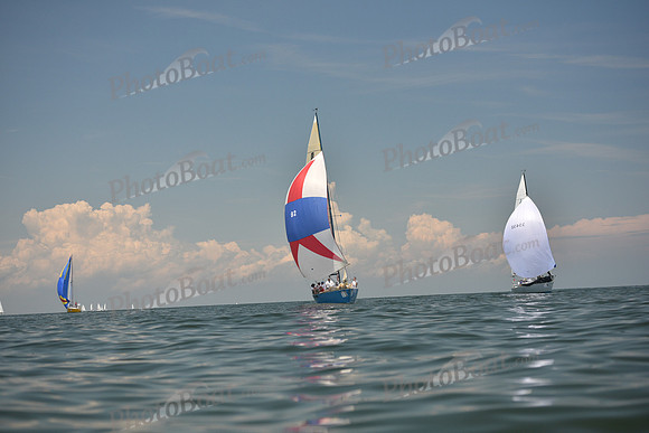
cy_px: 216
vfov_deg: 16.7
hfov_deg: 24.8
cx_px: 324
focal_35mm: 82
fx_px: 1479
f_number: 3.5
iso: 320
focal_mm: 82
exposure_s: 1/2500
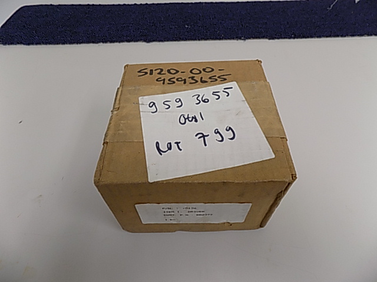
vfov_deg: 58.9
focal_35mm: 23
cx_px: 188
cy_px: 141
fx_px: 250
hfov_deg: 73.9
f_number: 3.1
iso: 100
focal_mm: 4
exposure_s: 1/30
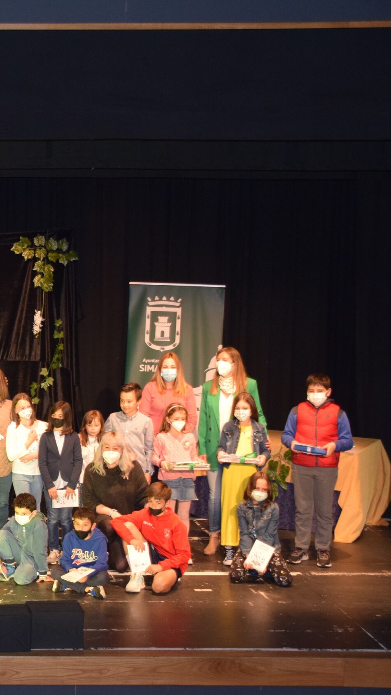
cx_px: -112
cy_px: 351
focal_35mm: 81
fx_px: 1493
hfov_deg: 14.3
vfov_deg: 26.2
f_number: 4.5
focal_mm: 34
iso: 1600
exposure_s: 1/60
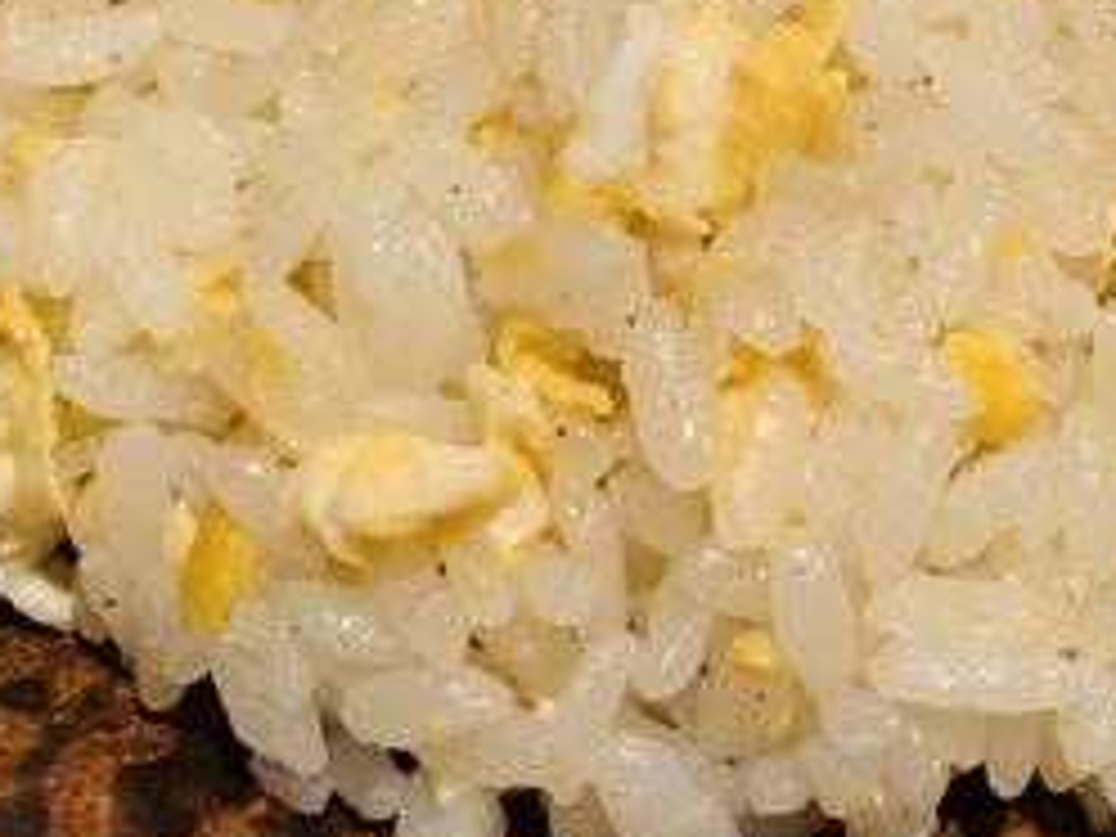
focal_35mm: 63
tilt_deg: -48.7
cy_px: -27
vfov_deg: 22.3
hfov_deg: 29.5
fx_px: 2031
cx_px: 1004
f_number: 1.8
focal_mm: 4.25
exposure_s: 1/50
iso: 320
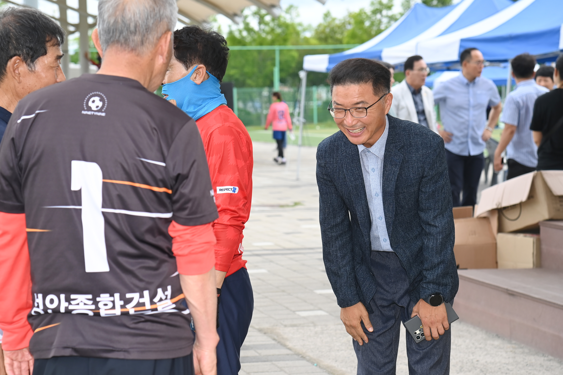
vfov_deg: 16.1
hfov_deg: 23.9
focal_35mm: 85
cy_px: 188
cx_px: 282
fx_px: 1329
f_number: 5.6
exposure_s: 1/640
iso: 400
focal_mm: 85
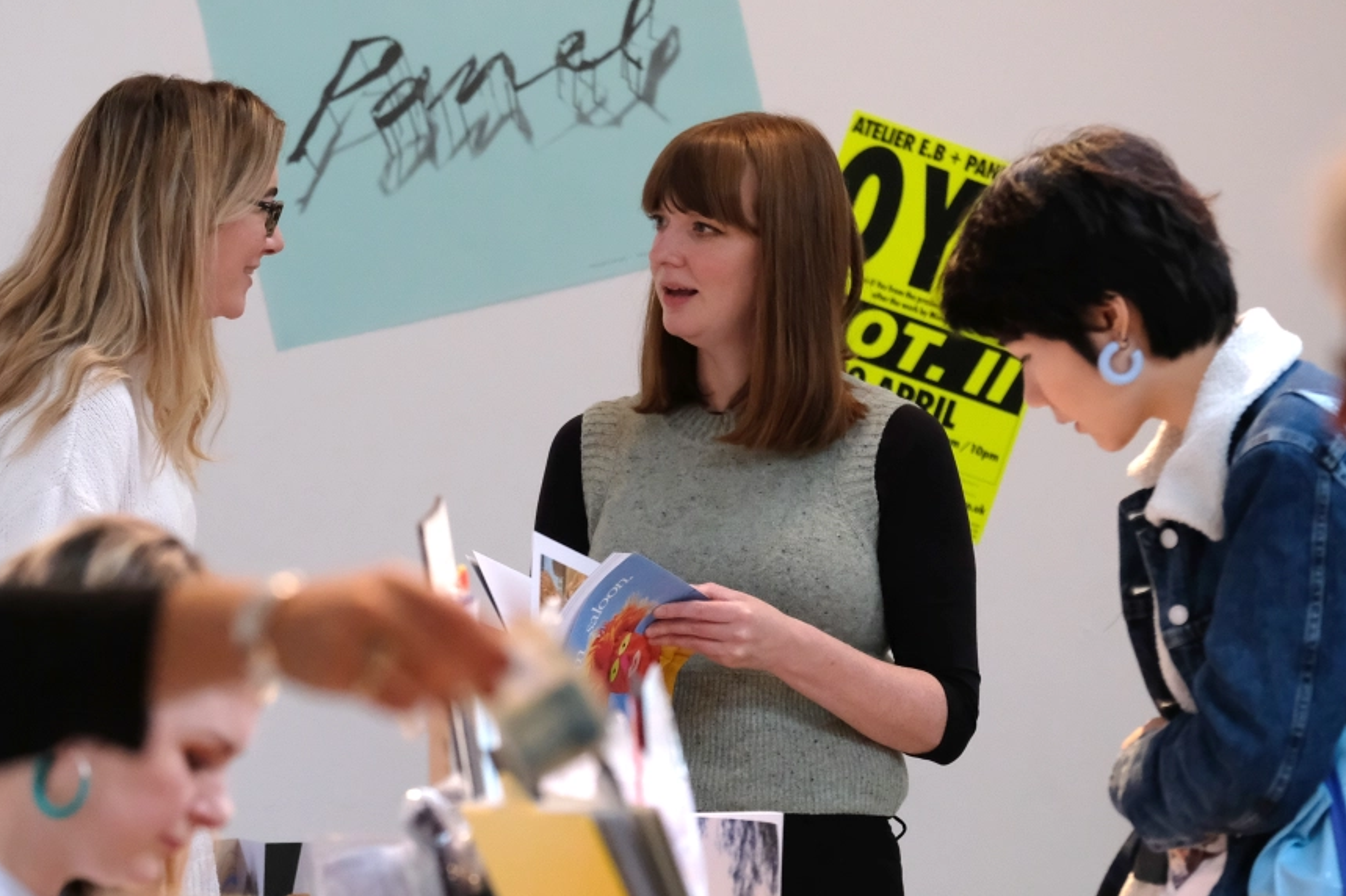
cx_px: 451
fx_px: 11698
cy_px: 649
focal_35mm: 313
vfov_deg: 4.4
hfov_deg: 6.6
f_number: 4
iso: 3200
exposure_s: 1/160
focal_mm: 140
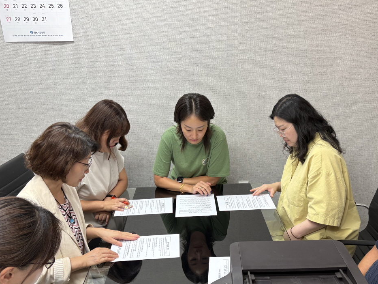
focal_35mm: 39
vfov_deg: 36.6
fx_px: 426
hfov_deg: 47.7
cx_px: 213
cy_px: 176
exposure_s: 1/60
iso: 100
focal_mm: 5.96
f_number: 1.6
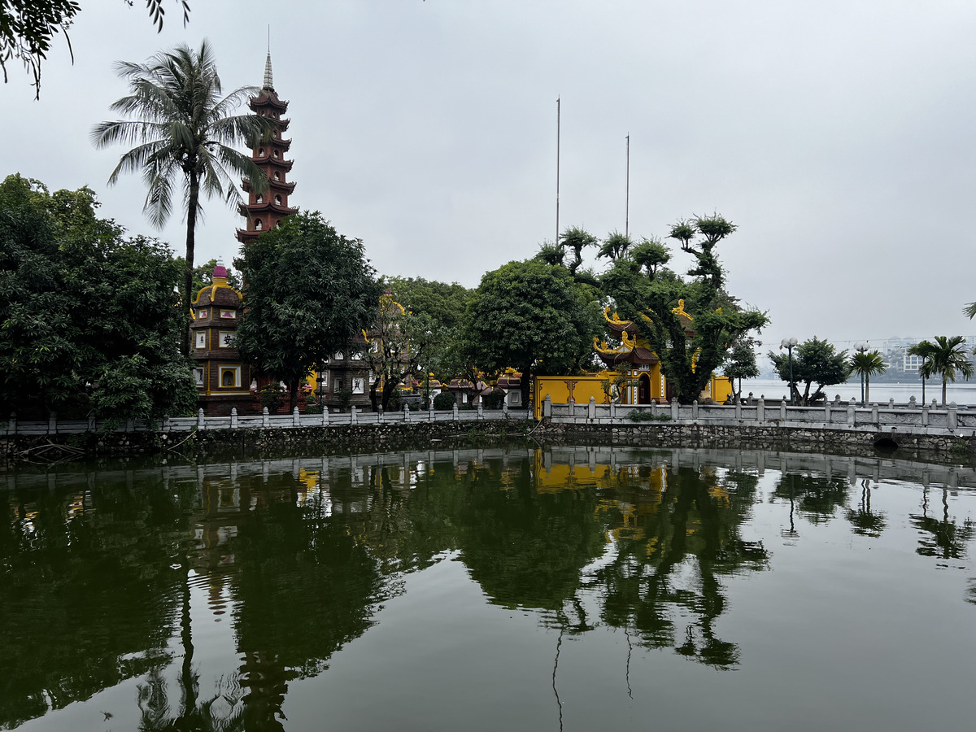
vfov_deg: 53.1
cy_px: 366
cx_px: 488
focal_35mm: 26
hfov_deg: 67.3
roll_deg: +0.3
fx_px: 733
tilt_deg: +1.2
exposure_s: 1/866
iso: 50
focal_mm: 5.7
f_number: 1.5
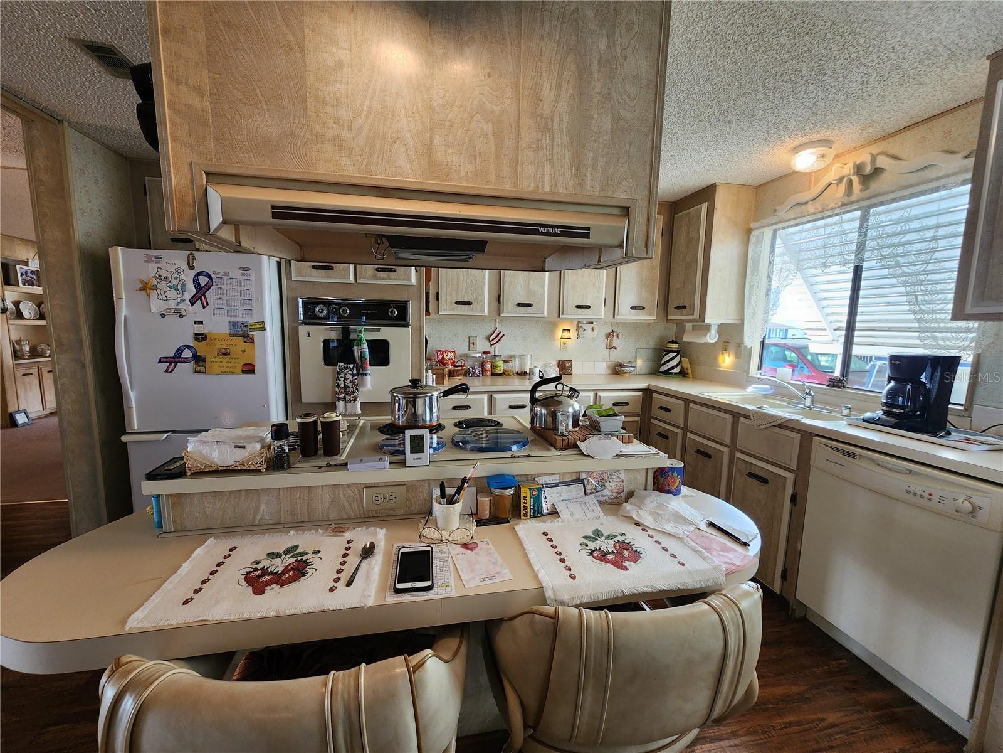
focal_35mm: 13
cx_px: 502
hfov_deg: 106.2
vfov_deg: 89.9
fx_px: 377
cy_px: 376
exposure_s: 1/60
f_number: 2.2
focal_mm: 2.2
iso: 125
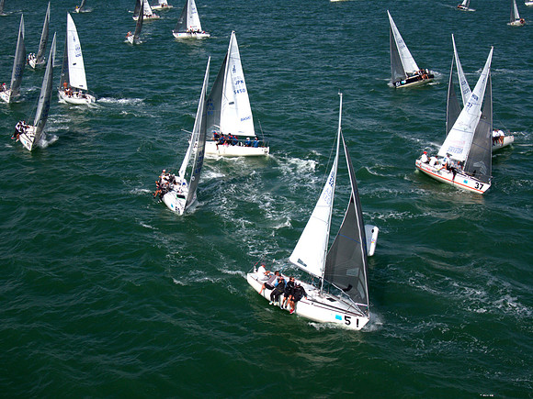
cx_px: 266
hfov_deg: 39.7
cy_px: 200
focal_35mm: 48
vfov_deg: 30.3
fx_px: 739
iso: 100
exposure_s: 1/1600
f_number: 3.8
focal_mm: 8.6
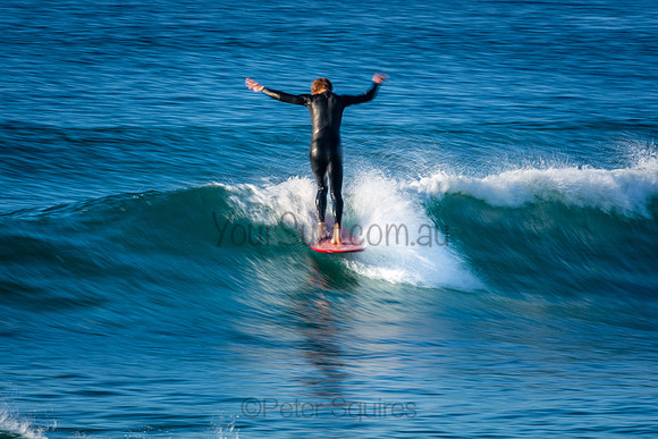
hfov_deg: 2.7
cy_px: 220
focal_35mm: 750
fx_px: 13711
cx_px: 329
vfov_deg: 1.8
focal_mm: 500
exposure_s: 1/20
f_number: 22
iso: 100
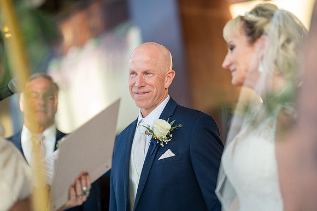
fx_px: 768
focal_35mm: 87
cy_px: 103
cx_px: 163
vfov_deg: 15.7
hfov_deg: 23.3
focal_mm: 85
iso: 160
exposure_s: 1/200
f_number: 1.4
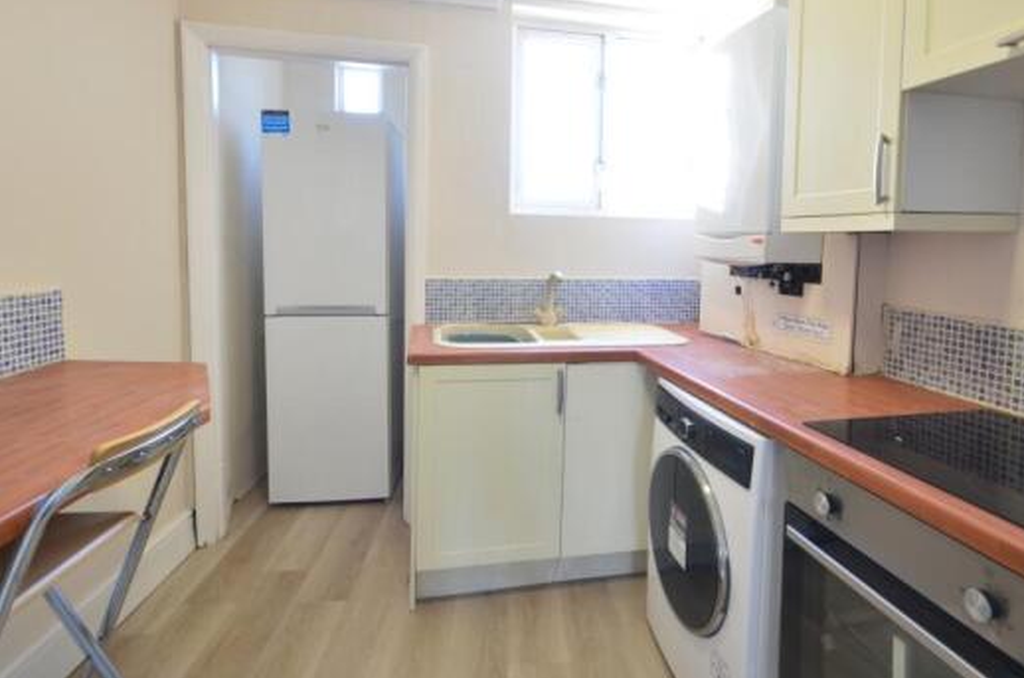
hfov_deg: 86.9
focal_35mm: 19
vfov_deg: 63.4
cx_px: 552
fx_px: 539
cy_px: 253
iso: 160
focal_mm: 10
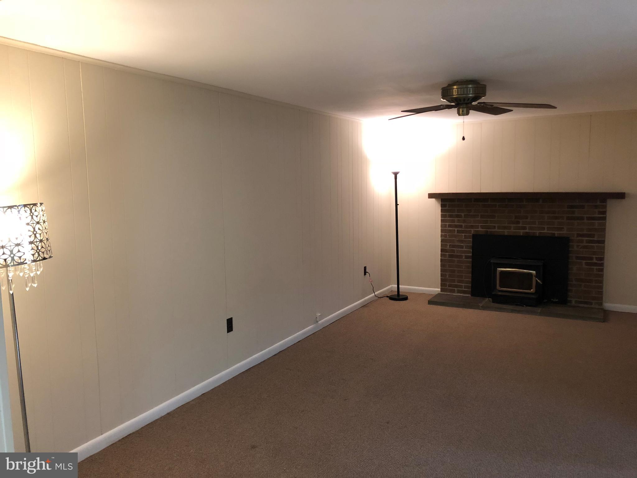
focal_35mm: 28
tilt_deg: -4.9
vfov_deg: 49.7
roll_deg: +1.9
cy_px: 239
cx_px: 318
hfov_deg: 63.4
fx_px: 515
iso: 64
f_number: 1.8
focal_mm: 3.99
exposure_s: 1/15
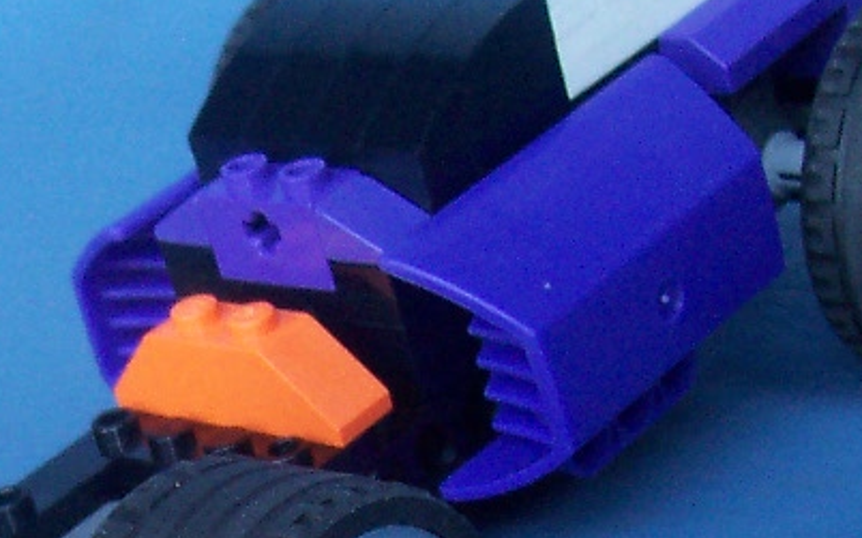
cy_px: 684
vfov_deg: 10.9
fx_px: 2748
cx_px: 54
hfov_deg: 17.5
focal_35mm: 117
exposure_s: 1/10
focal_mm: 5.6
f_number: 2.8
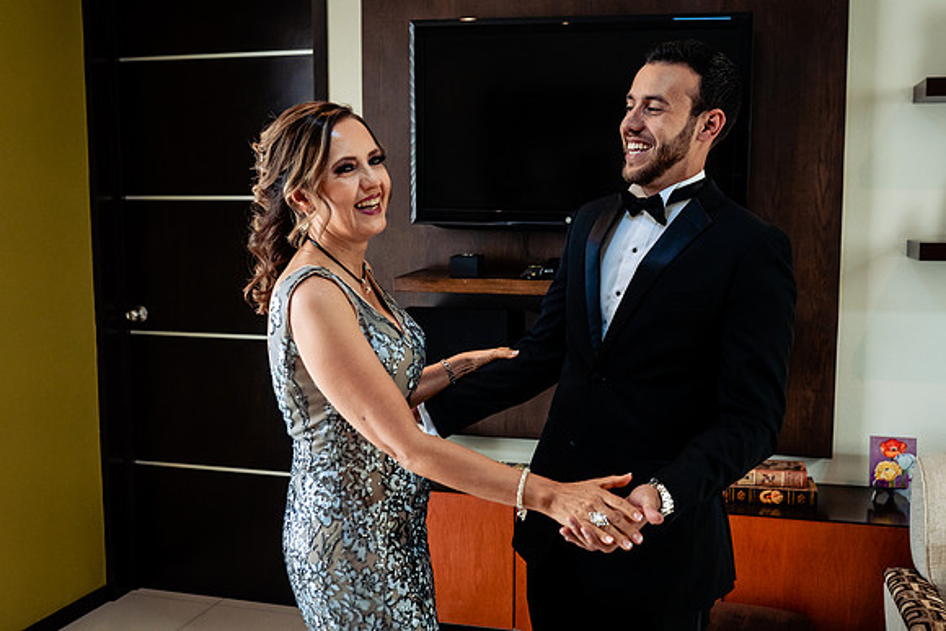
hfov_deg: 49.0
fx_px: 1037
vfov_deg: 33.8
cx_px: 513
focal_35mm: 39
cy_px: 321
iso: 2000
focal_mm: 35
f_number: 3.5
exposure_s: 1/200
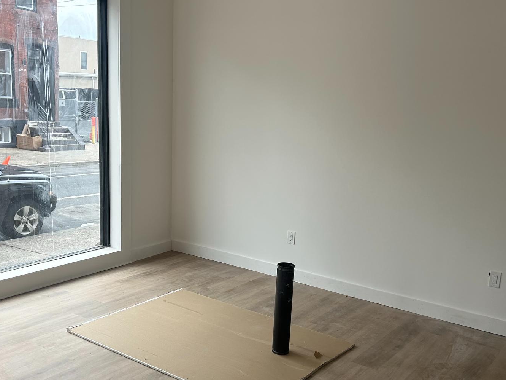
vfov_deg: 35.8
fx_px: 585
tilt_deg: -10.5
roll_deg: -2.6
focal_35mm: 40
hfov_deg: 46.8
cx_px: 233
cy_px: 234
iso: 50
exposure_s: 1/628
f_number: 1.5
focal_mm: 5.7
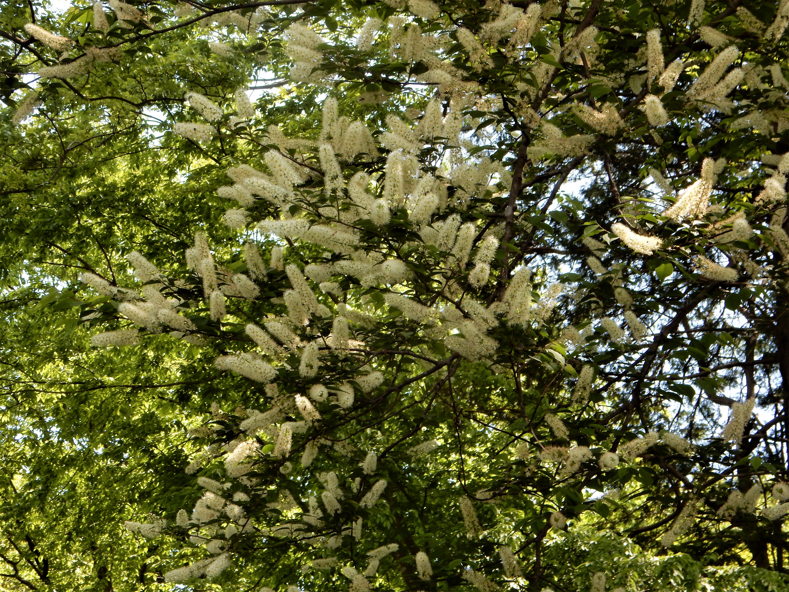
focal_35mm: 84
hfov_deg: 23.3
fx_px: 1915
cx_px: 394
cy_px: 296
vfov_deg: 17.6
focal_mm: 14.9
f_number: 5
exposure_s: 1/160
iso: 125
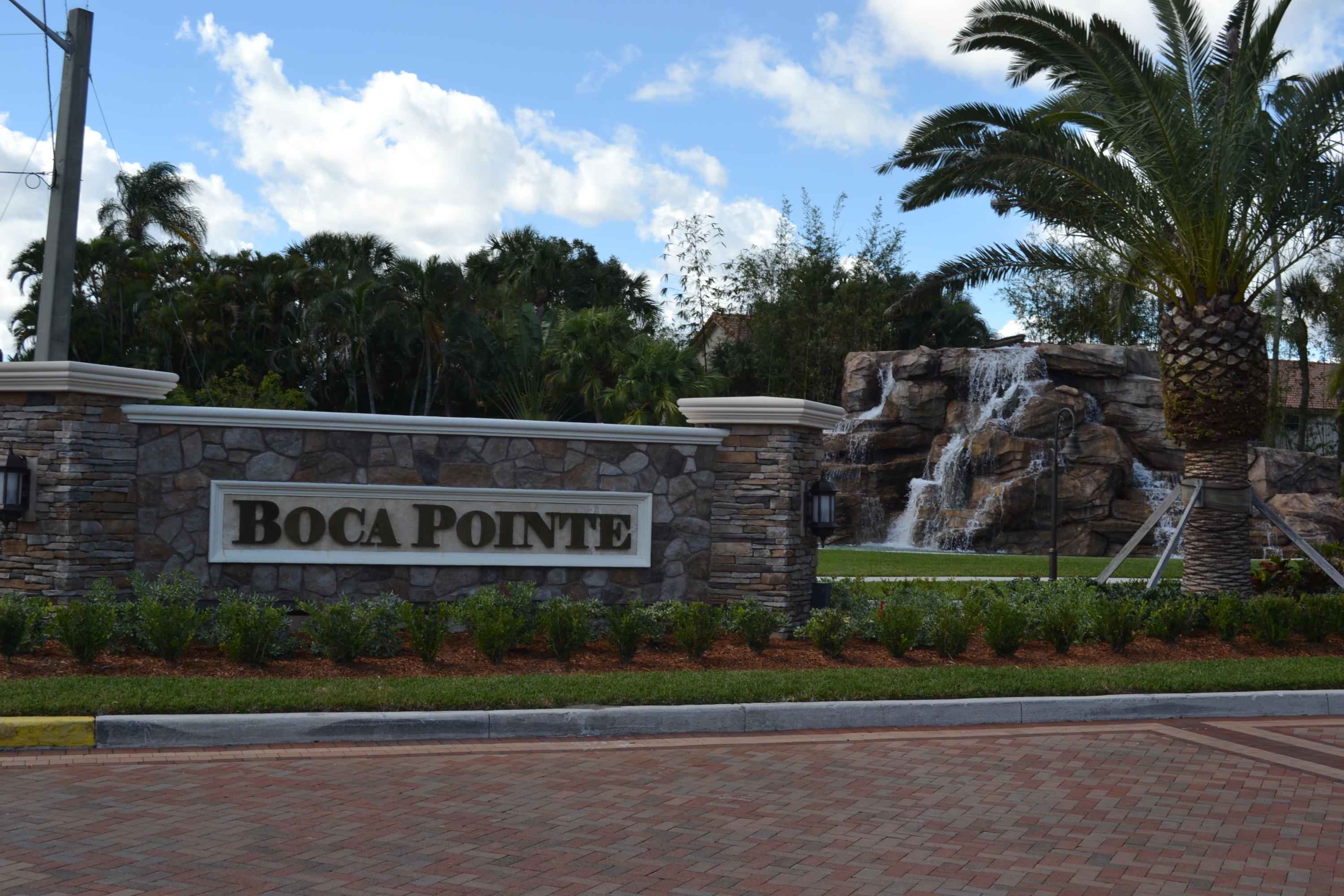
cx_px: 672
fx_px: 1568
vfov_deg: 31.9
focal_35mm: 42
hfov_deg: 46.4
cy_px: 448
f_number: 8
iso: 100
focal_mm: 28
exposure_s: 1/200
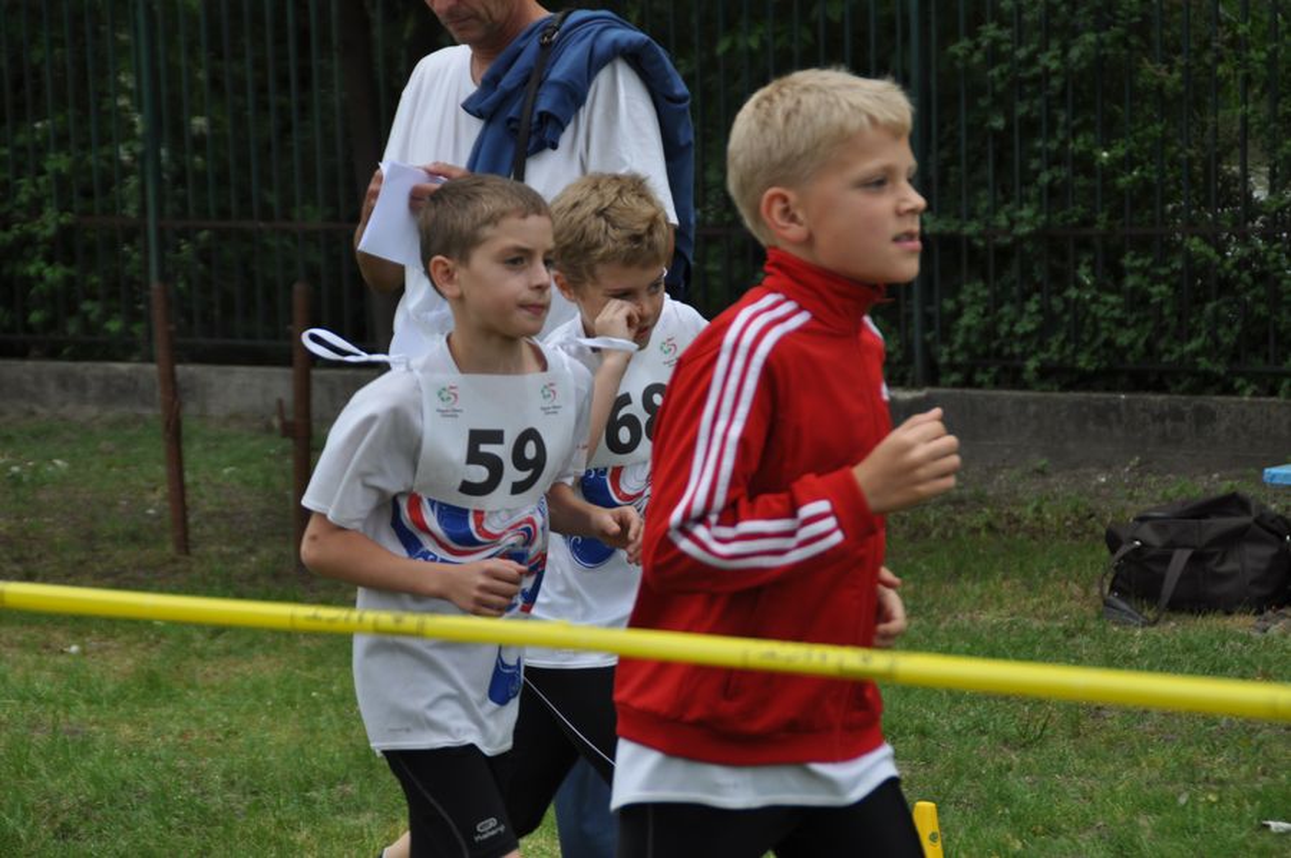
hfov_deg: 14.0
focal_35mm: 147
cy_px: 429
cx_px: 646
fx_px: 5266
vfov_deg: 9.3
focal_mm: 98
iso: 200
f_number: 5.6
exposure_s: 1/500
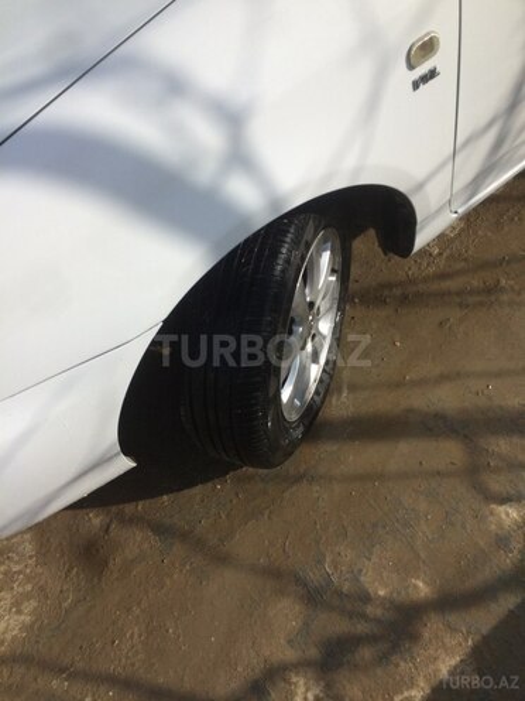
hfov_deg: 48.2
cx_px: 262
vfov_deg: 61.7
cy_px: 350
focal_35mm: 29
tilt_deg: -59.8
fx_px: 586
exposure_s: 1/4566
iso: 32
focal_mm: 4.15
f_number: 2.2
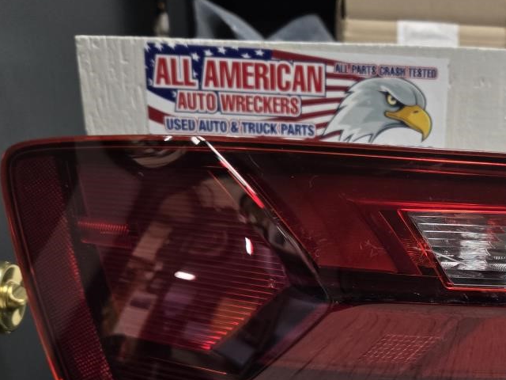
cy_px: 294
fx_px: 672
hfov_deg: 39.1
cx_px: 429
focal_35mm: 46
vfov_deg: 30.9
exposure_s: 1/120
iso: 320
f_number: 1.8
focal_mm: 5.4
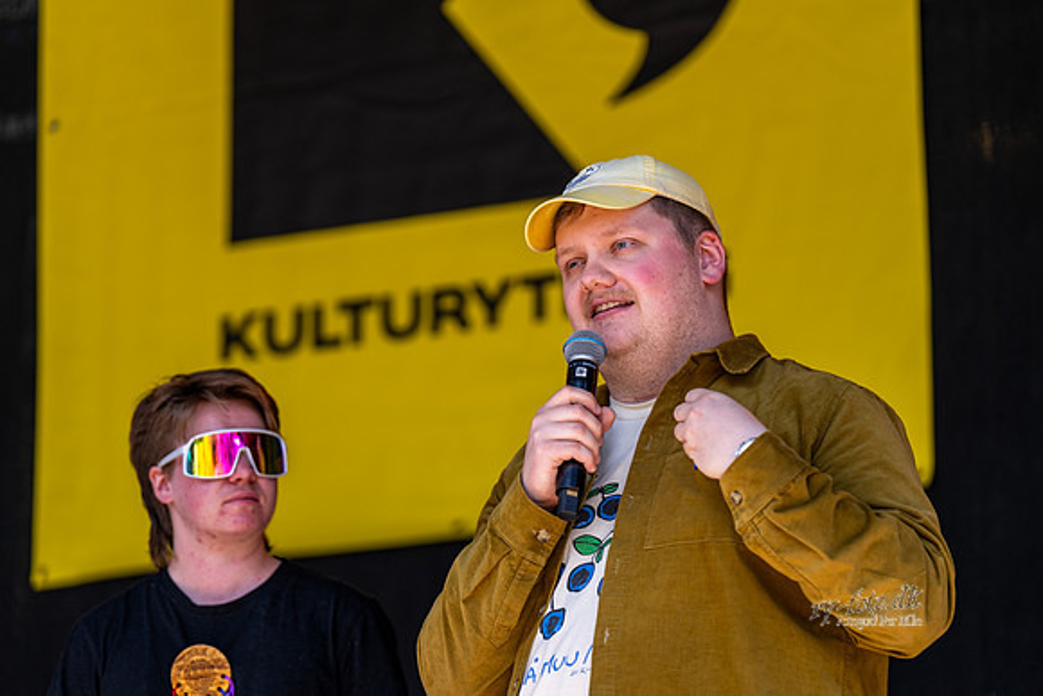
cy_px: 348
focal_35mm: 139
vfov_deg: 9.9
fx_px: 4028
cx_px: 522
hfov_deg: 14.8
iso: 64
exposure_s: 1/640
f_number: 2.8
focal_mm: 139
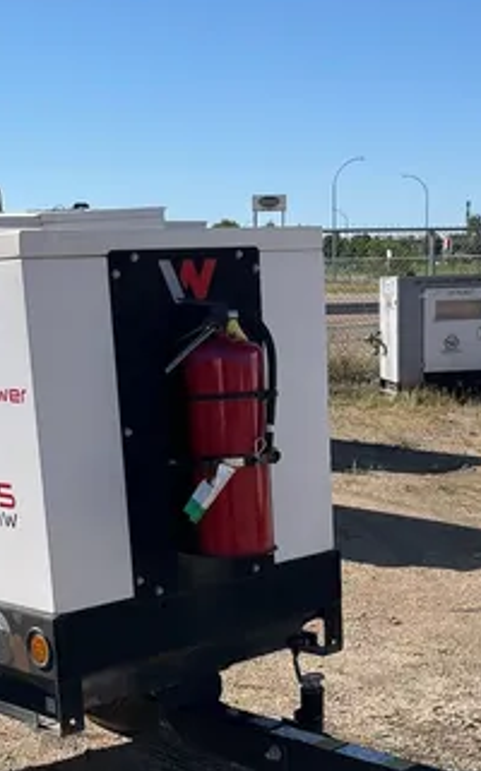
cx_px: 233
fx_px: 1324
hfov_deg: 20.6
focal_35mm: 63
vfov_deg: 31.4
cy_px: 652
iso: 50
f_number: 1.6
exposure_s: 1/3623
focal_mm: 5.1
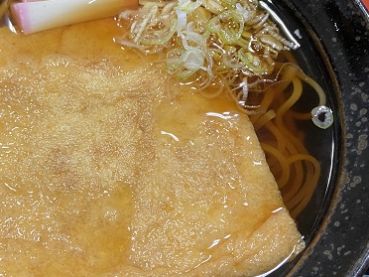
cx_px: 84
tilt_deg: -65.5
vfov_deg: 25.7
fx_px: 608
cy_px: 136
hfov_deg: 33.0
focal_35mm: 57
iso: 200
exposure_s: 1/60
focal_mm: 4.25
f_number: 1.8
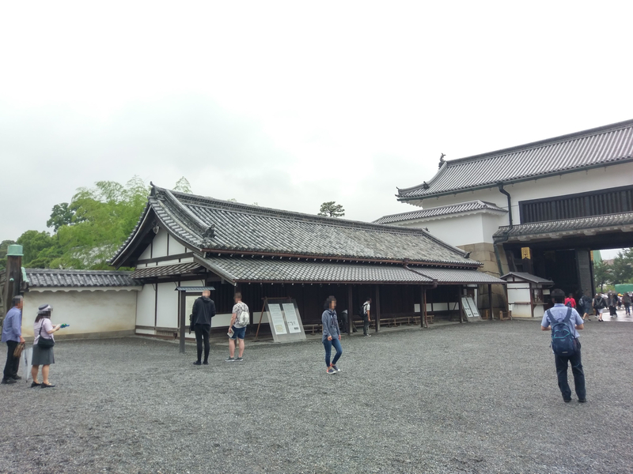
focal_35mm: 26
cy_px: 237
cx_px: 316
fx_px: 475
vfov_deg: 53.1
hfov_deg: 67.3
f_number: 1.8
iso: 100
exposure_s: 1/873
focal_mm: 4.58
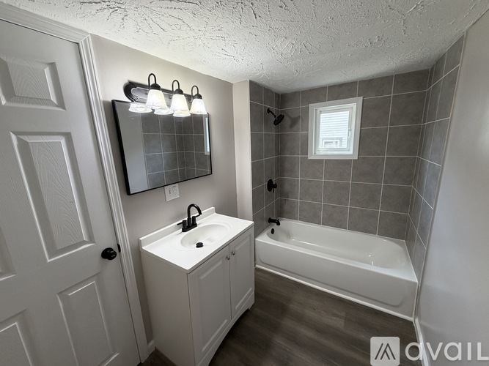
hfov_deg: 102.1
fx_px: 198
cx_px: 244
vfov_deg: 85.7
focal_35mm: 14
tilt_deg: -12.6
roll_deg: +3.3
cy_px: 183
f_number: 2.2
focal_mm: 2.22
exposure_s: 1/120
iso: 200
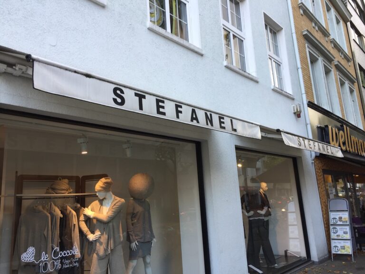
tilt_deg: +11.5
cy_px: 137
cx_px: 182
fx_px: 306
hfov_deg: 61.7
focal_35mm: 29
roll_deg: +3.5
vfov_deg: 48.2
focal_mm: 4.15
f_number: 2.2
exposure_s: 1/100
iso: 32
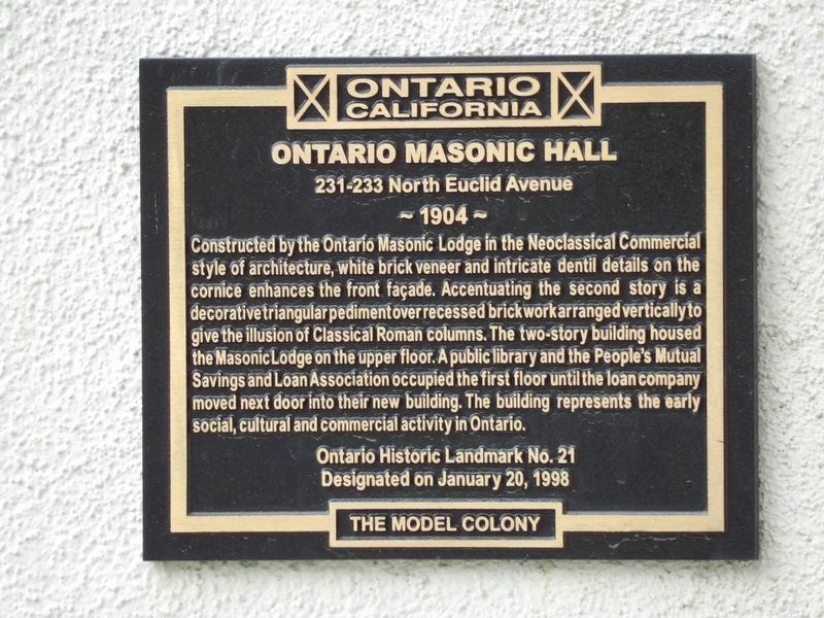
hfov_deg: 1.9
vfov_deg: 1.4
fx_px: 25066
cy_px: 309
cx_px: 412
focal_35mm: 1053
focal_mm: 188.8
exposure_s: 1/125
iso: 154
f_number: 5.7
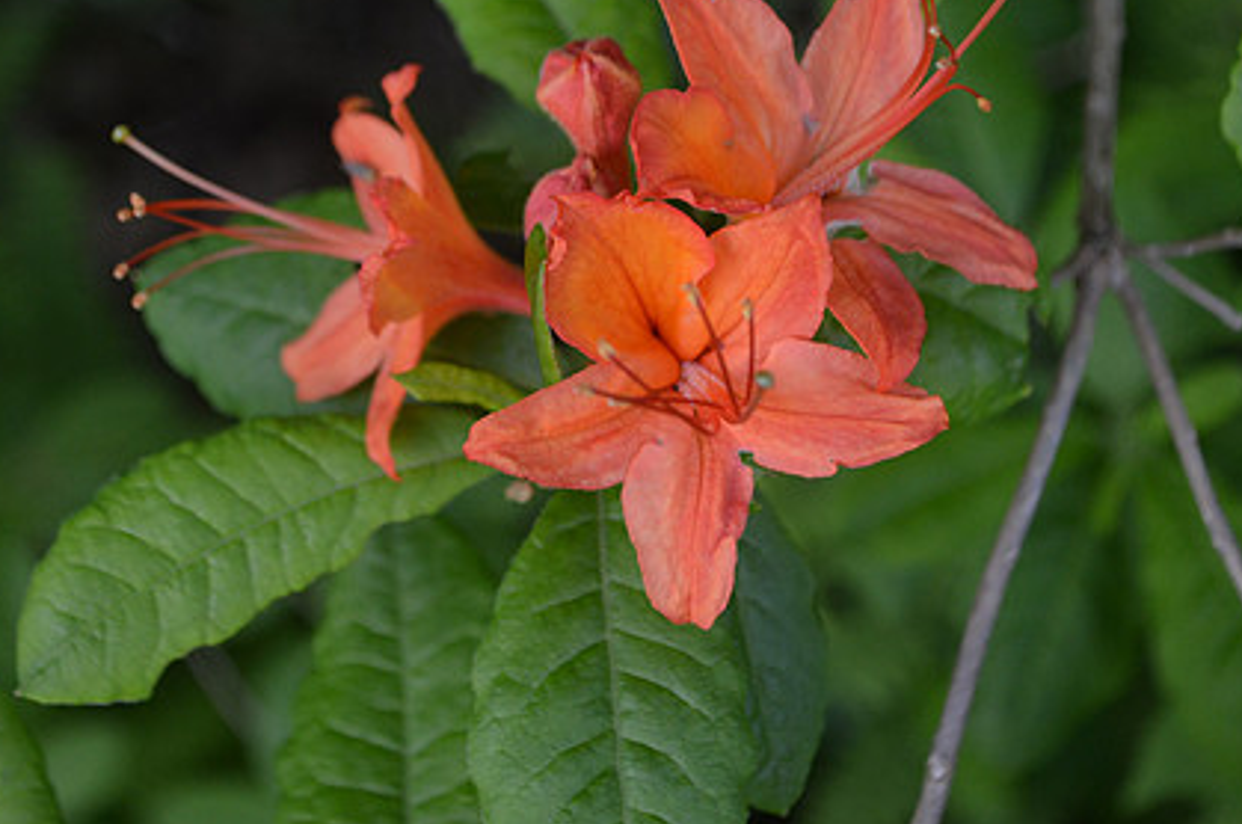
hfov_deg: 24.5
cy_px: 335
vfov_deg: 16.4
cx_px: 578
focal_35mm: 83
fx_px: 2859
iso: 800
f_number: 5.3
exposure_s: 1/640
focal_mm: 40
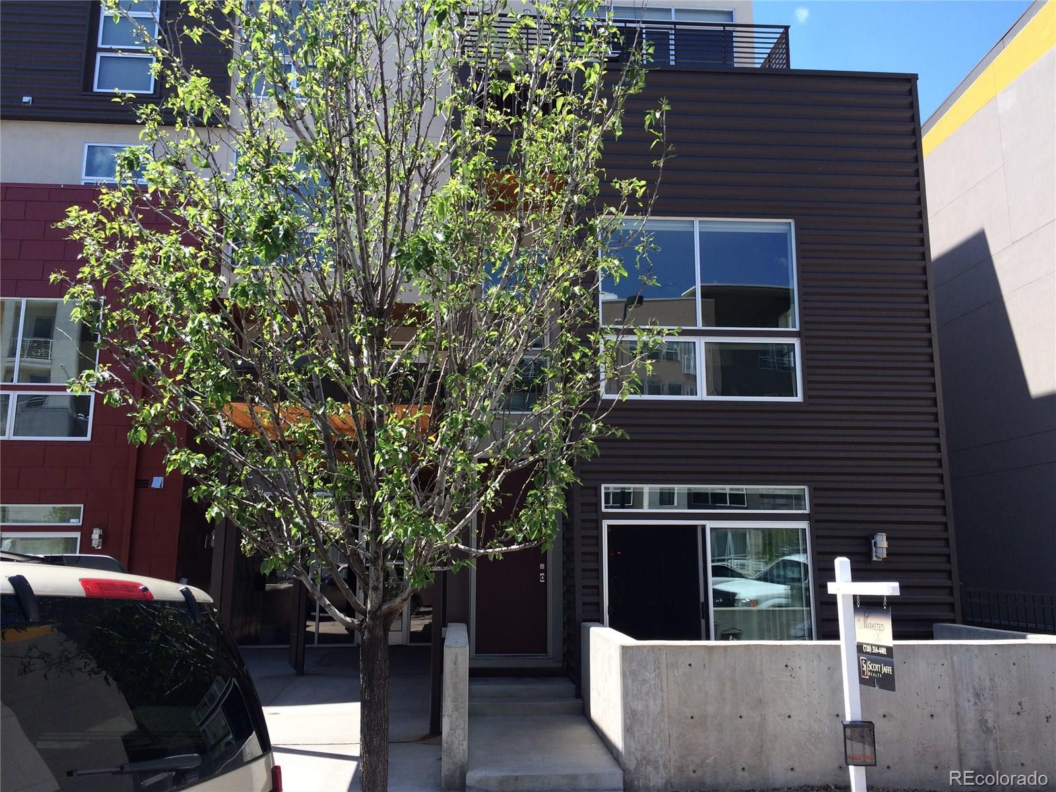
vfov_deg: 48.2
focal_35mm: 29
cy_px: 396
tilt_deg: +10.3
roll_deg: +2.3
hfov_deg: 61.7
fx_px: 885
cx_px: 528
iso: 32
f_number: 2.2
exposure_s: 1/820
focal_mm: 4.15
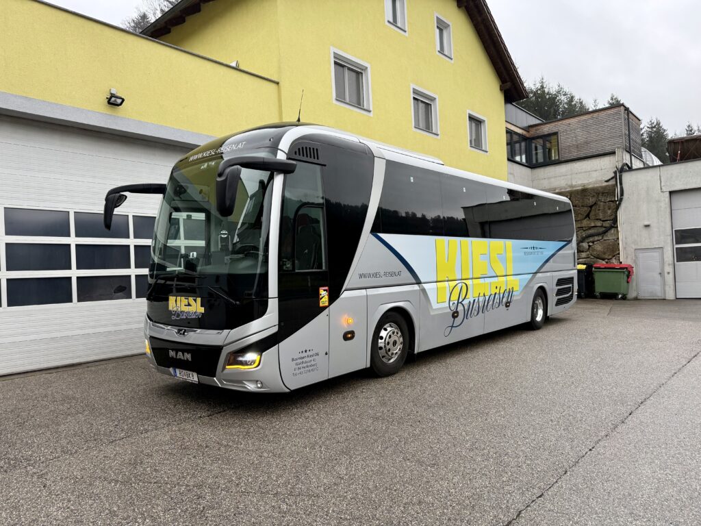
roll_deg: +2.8
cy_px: 263
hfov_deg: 71.6
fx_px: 486
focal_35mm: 24
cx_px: 350
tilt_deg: +2.0
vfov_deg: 56.8
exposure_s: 1/217
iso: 125
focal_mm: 6.76
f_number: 1.78
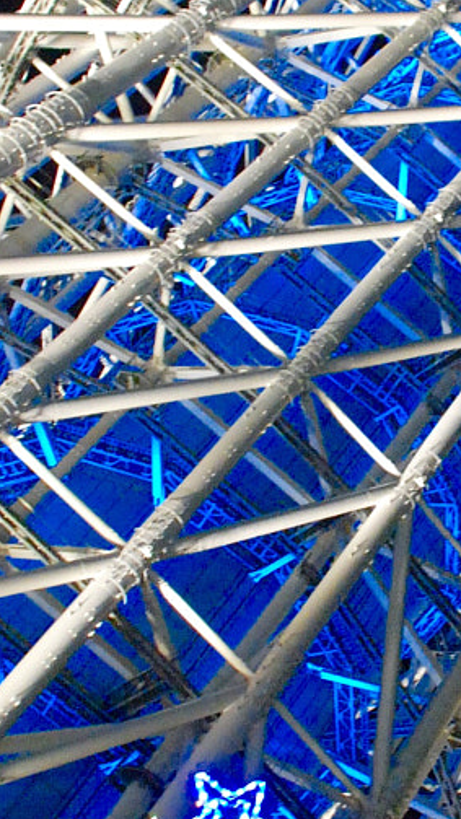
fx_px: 1955
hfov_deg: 13.2
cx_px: 503
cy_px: 345
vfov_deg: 23.6
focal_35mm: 90
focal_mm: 18
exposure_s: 1/20
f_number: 3.5
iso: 1600
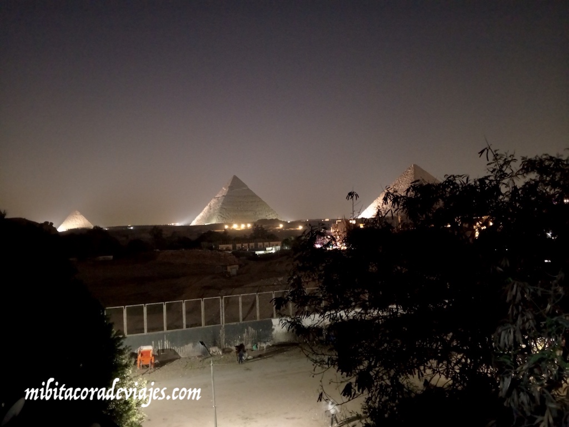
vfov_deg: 51.4
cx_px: 284
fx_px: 444
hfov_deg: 65.3
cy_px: 214
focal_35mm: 27
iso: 6400
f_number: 1.6
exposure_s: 1/12.5
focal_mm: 4.09
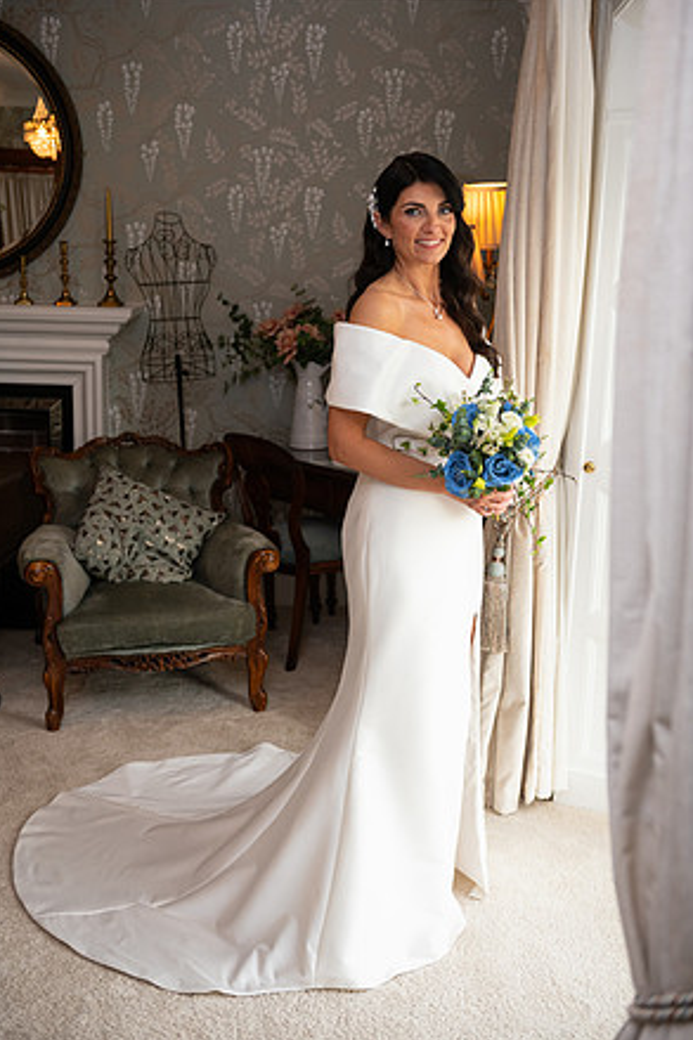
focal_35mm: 43
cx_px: 343
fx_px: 1243
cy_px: 525
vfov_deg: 45.4
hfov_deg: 31.2
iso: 400
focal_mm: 42
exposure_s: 1/160
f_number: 3.5
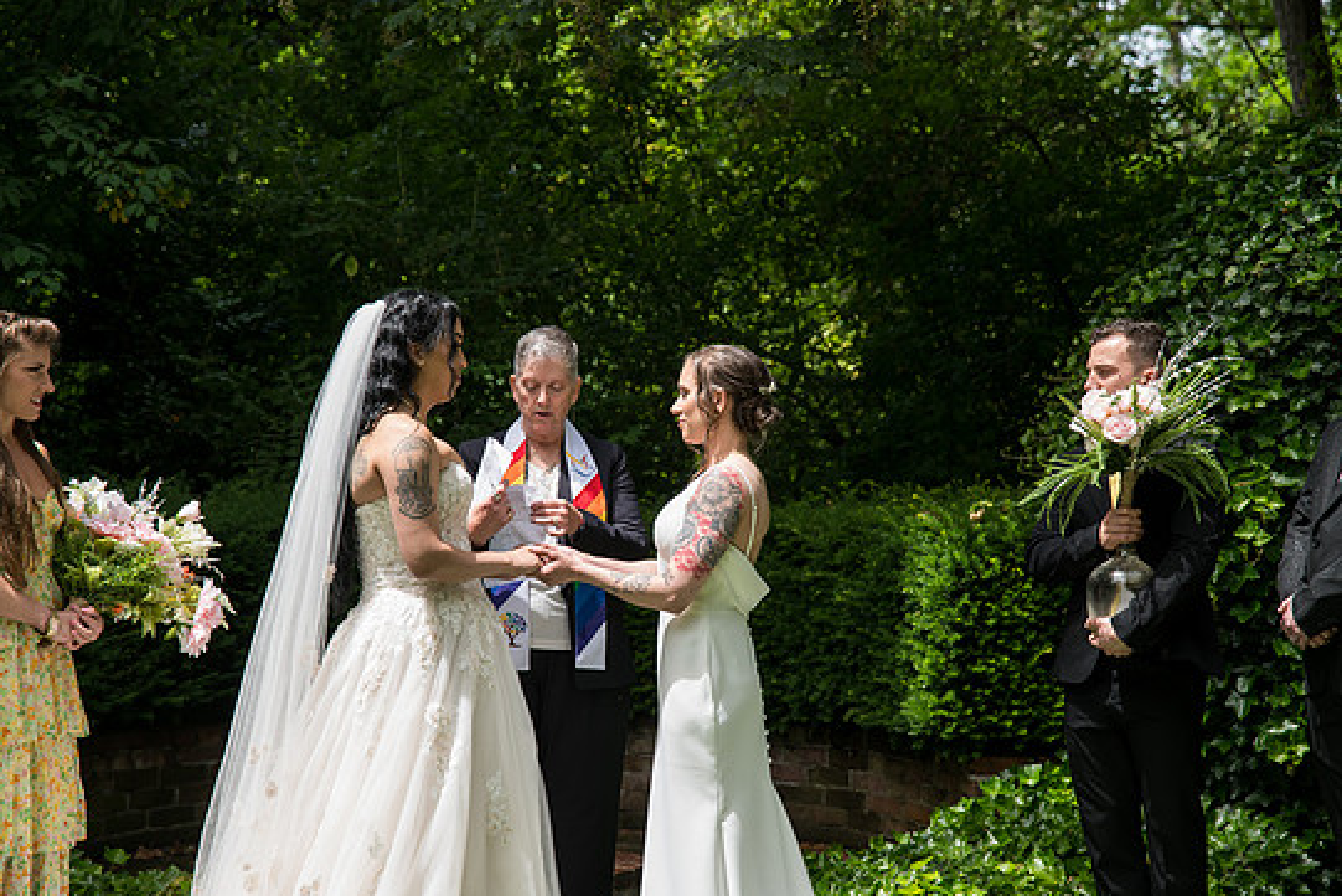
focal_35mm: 75
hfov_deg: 27.0
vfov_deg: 18.2
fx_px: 2796
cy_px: 475
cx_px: 680
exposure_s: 1/400
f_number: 4
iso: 160
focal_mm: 70
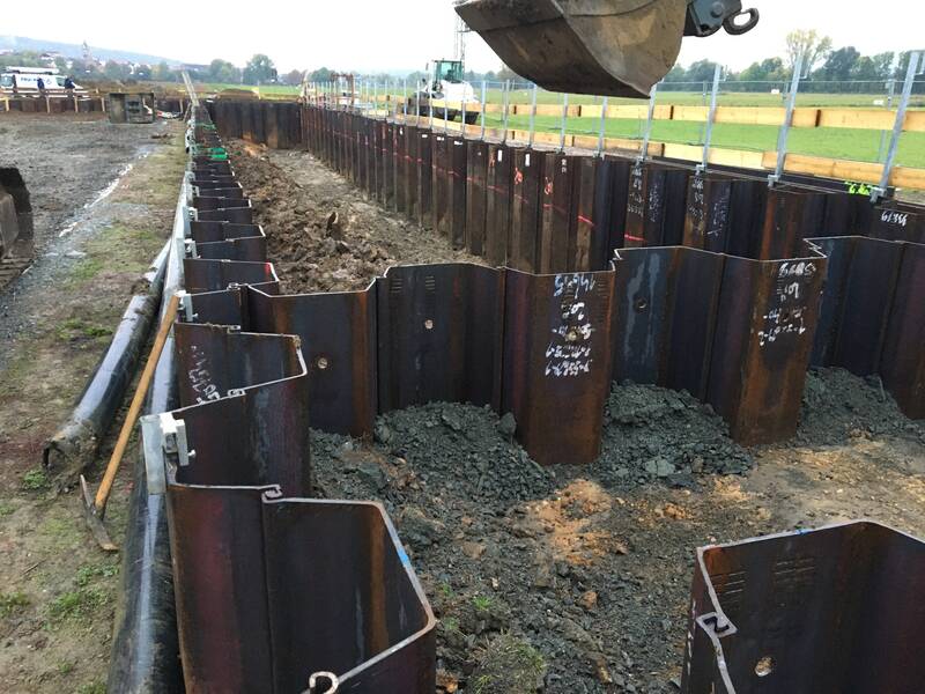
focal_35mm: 29
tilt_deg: -18.1
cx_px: 462
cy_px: 347
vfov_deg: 48.2
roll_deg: -0.8
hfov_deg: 61.7
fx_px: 775
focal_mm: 4.15
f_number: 2.2
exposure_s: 1/33
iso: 250
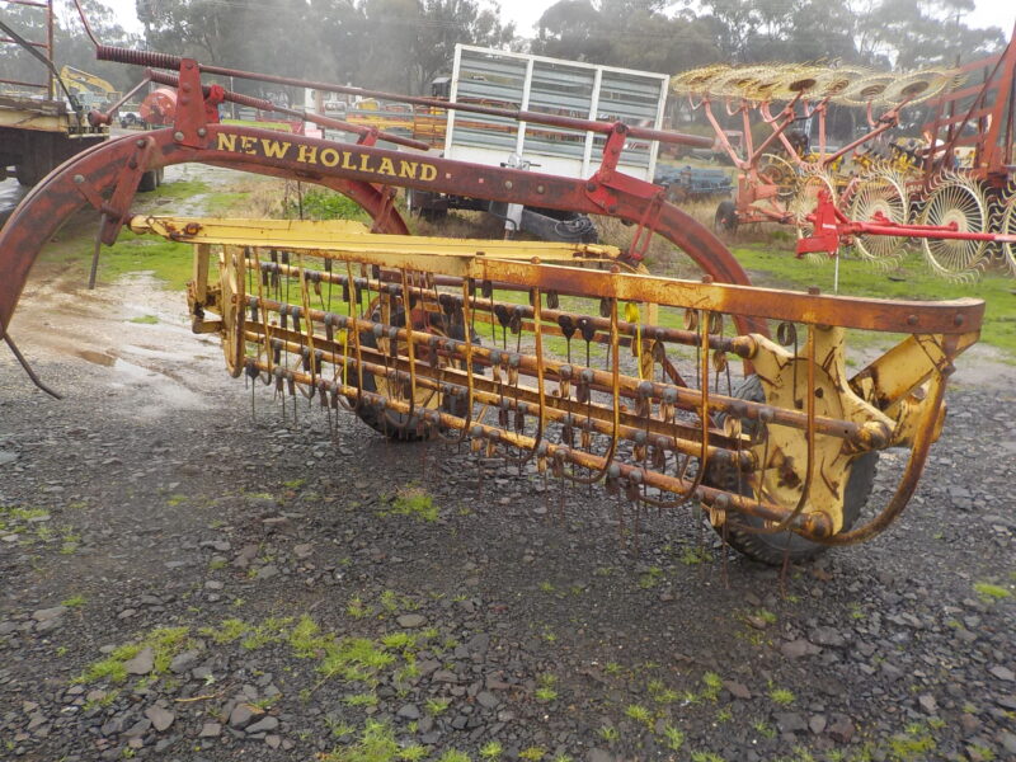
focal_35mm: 30
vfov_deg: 46.8
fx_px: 881
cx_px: 508
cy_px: 381
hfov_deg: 60.0
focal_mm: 4.1
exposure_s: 1/320
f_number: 3.3
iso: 125
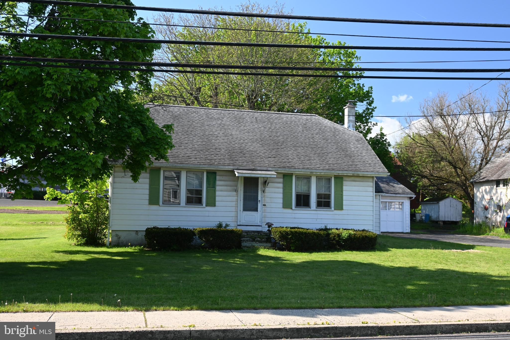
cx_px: 255
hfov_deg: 51.3
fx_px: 531
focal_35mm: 38
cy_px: 170
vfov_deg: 35.5
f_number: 5
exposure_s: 1/250
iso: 200
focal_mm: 25
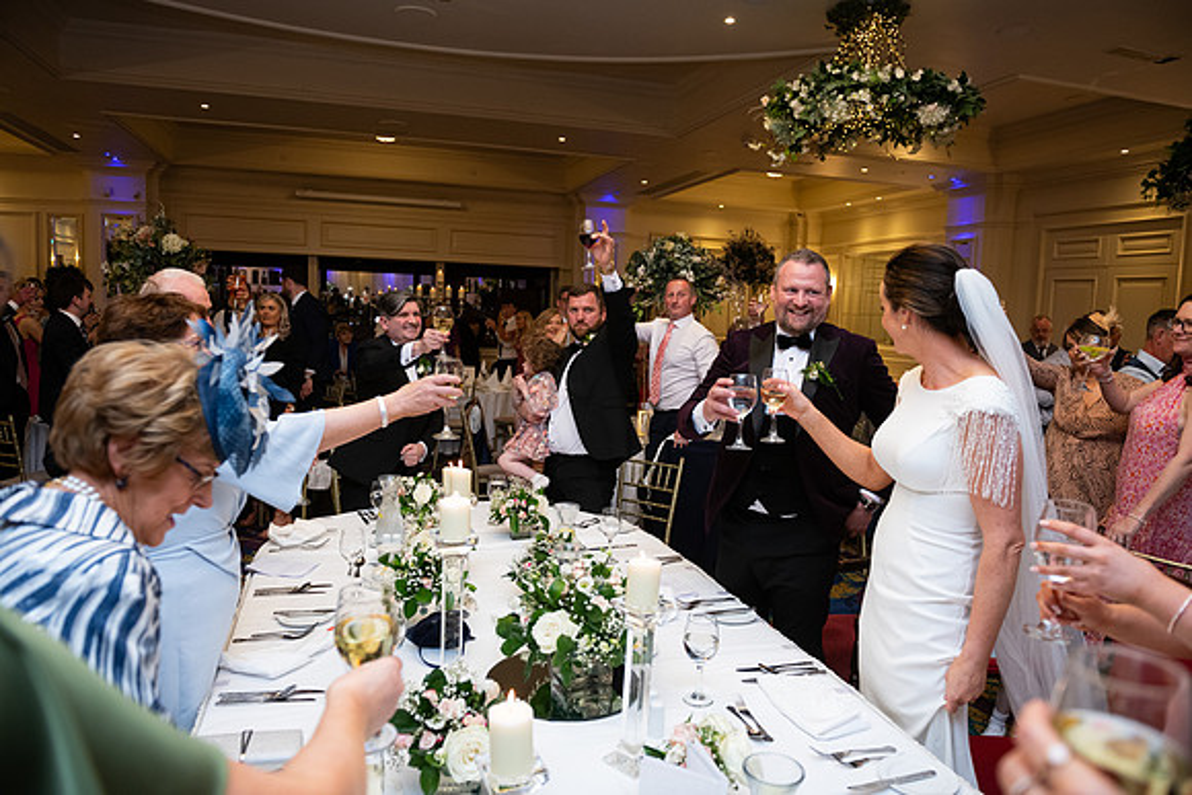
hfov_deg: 73.7
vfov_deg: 53.2
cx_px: 596
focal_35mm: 24
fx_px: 795
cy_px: 398
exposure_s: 1/160
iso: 800
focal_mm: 24
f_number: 3.5
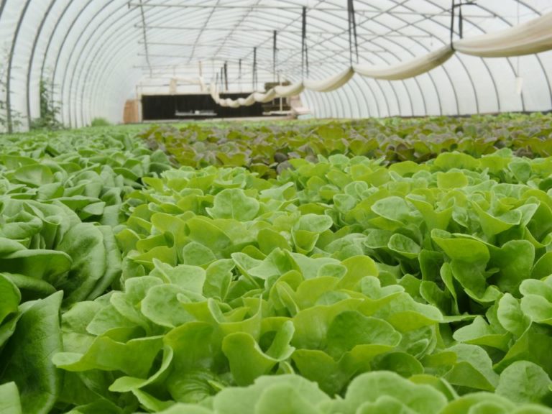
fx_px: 797
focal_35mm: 50
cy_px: 207
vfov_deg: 29.1
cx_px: 276
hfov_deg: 38.2
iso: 400
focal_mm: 25
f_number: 14
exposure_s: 1/60
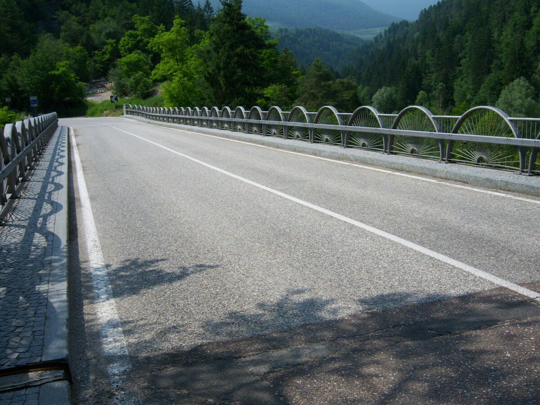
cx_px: 270
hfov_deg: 51.4
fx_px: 562
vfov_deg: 39.7
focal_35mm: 36
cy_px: 202
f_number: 4.8
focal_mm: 7.5
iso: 80
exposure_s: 1/800
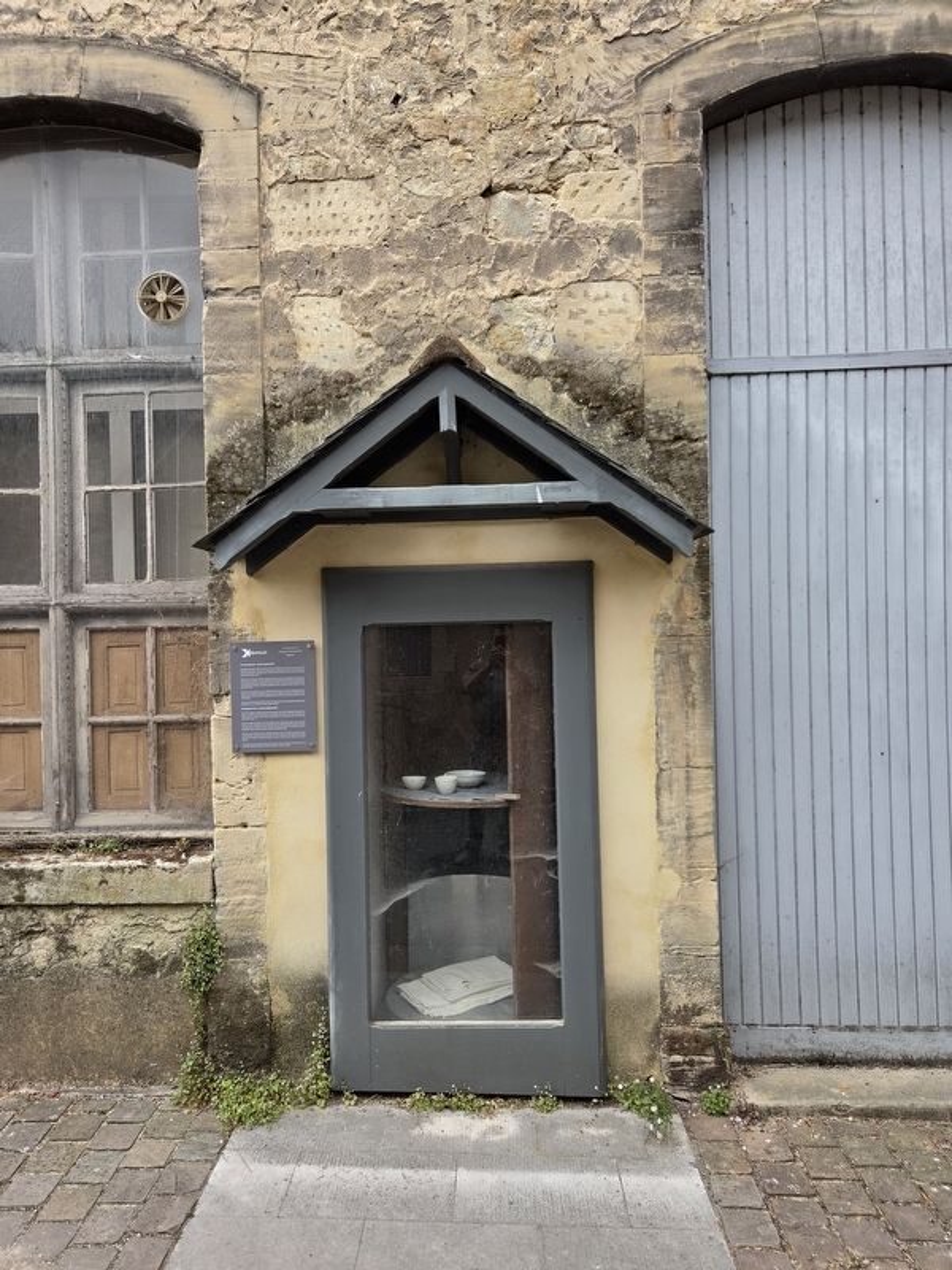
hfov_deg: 58.9
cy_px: 635
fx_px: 843
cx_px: 476
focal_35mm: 23
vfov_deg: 73.9
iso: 80
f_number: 1.8
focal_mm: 5.4
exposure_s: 1/1070
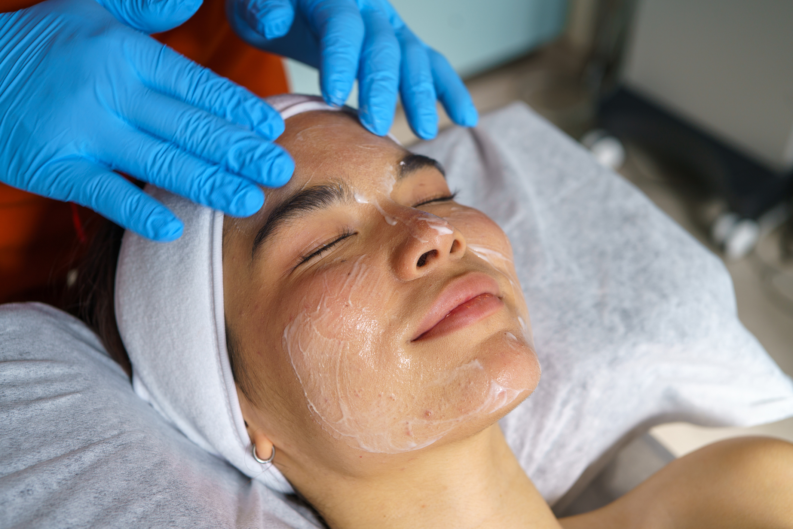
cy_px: 264
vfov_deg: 27.0
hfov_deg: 39.6
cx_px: 396
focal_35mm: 50
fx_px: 1101
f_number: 4
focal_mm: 50
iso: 125
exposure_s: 1/200
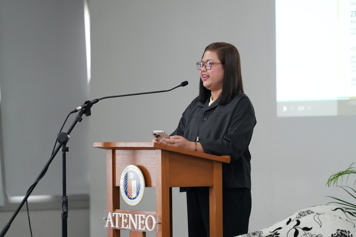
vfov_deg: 9.0
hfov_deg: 13.4
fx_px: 1513
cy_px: 118
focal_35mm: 153
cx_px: 178
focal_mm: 153
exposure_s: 1/200
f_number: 2.8
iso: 4000
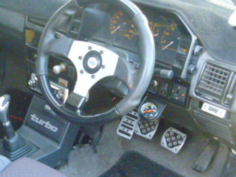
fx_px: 416
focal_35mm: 61
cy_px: 126
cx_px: 38
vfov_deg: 23.8
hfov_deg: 30.7
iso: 1600
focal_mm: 6.3
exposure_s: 1/80
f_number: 3.5
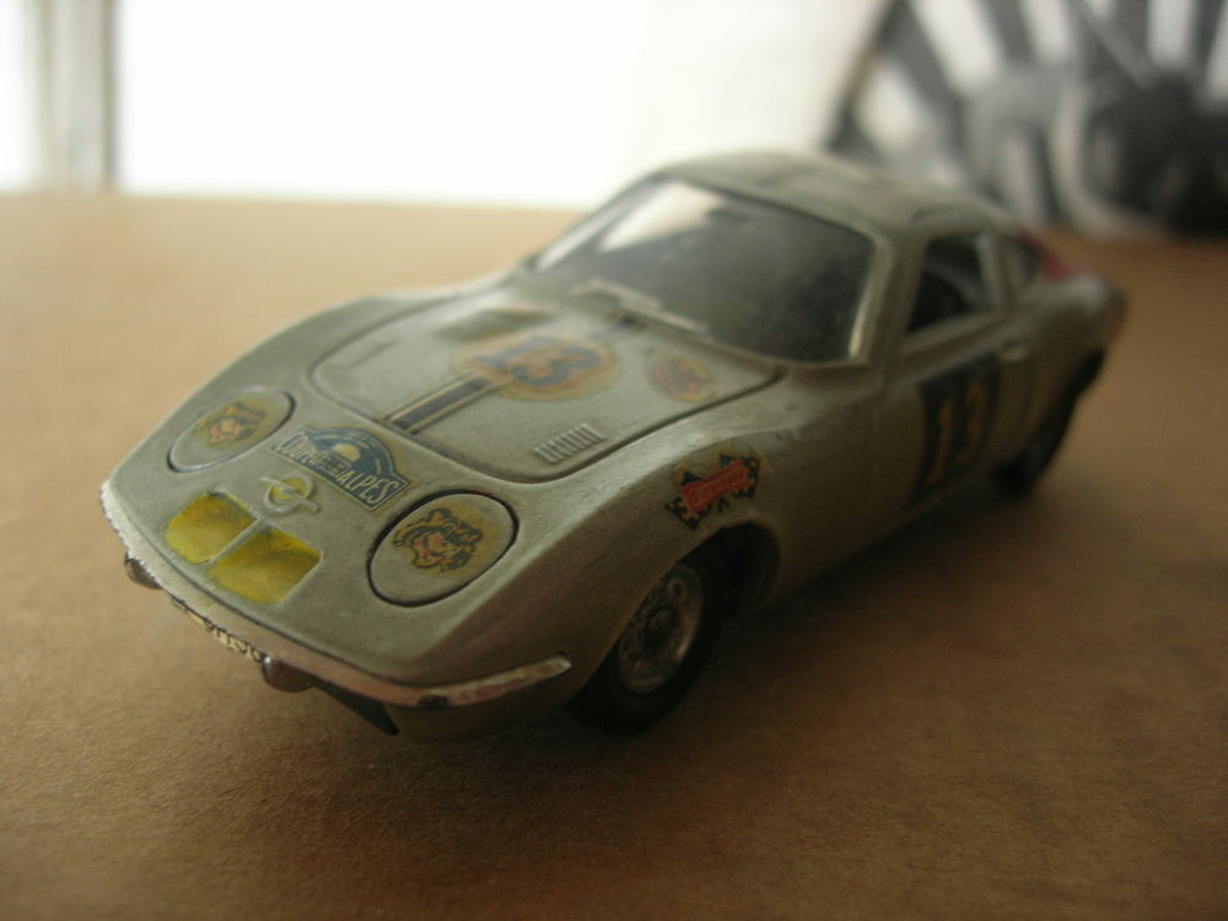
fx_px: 1348
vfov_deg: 37.7
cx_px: 614
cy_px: 460
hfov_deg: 49.0
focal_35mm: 38
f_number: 2.8
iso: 84
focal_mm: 7.8
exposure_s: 1/3.8
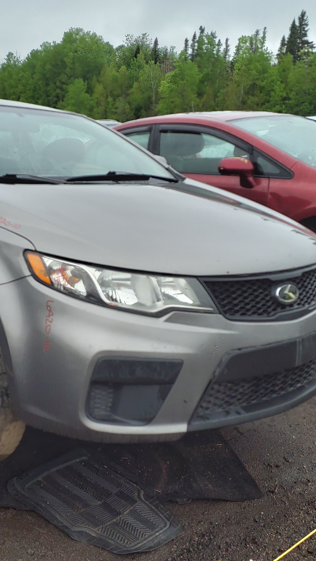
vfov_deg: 52.8
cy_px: 281
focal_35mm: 38
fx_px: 566
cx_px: 72
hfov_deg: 30.6
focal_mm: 3.58
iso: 80
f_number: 1.9
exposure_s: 1/120
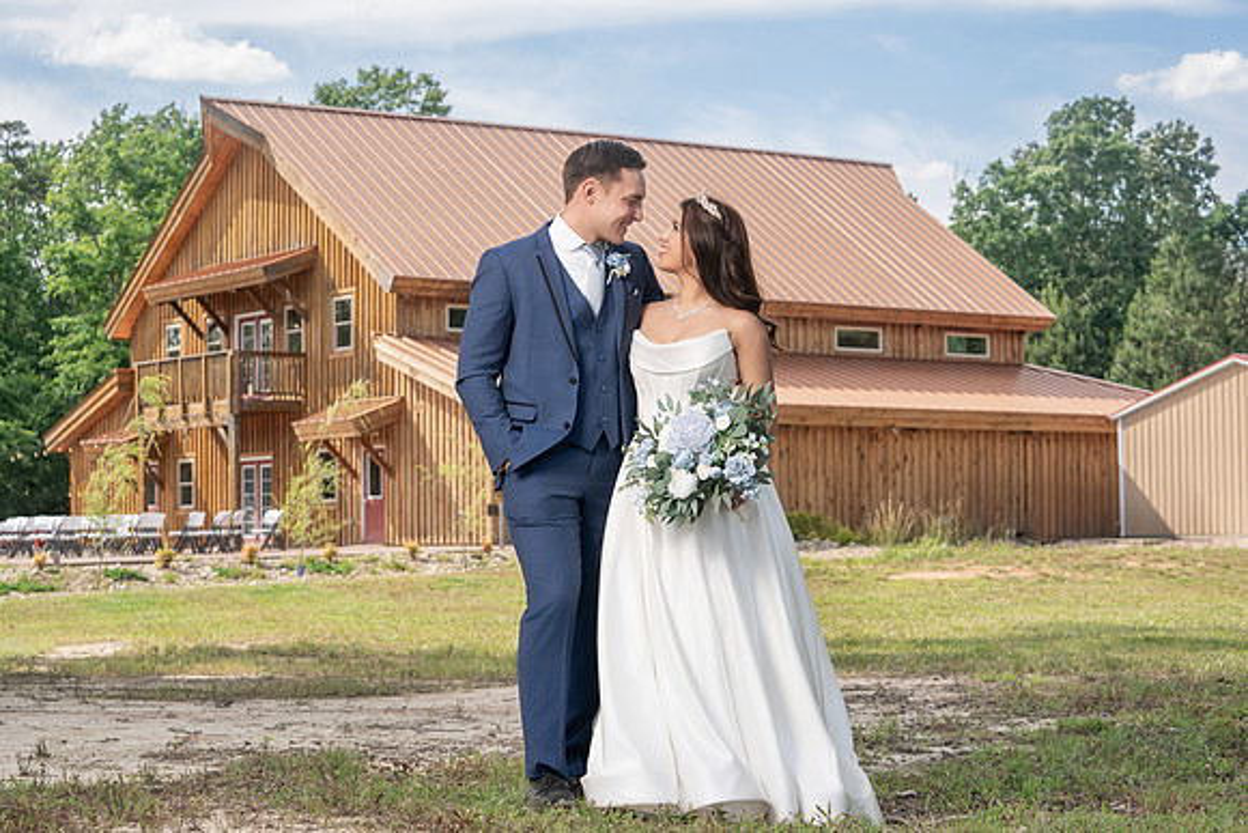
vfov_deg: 19.5
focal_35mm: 70
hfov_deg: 28.8
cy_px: 416
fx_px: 2427
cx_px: 624
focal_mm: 70
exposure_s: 1/200
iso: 100
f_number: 7.1
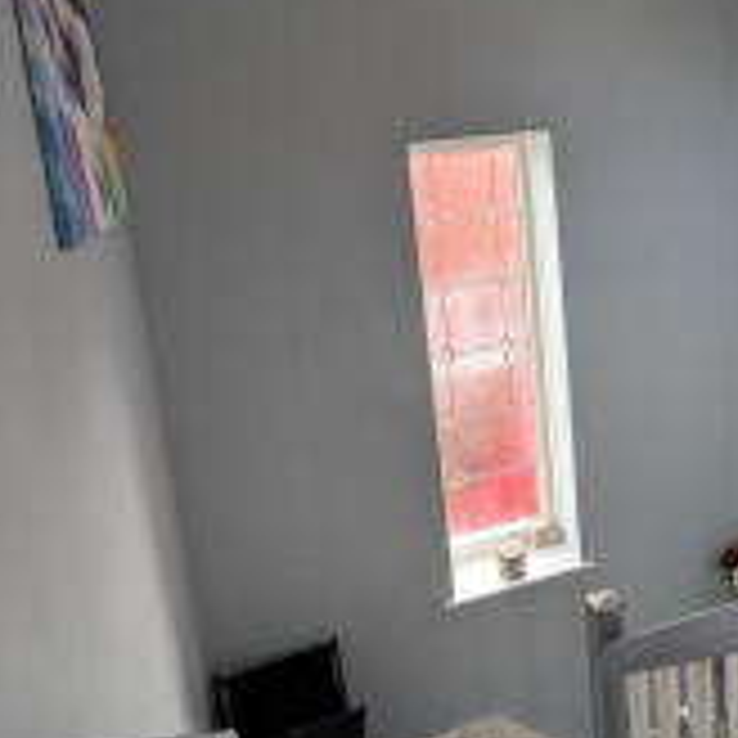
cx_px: 482
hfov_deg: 49.0
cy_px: 272
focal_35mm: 33
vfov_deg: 49.2
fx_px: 796
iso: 91
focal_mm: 1.83
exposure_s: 1/100
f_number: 2.2
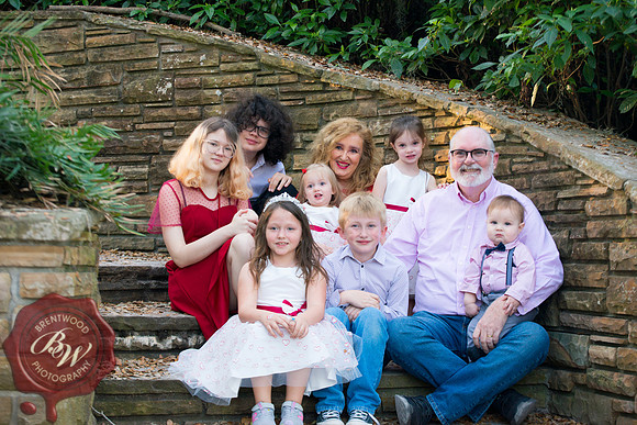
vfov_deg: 18.8
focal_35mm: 73
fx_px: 1286
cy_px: 212
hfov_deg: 27.8
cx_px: 318
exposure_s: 1/125
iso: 200
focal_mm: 70
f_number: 3.5
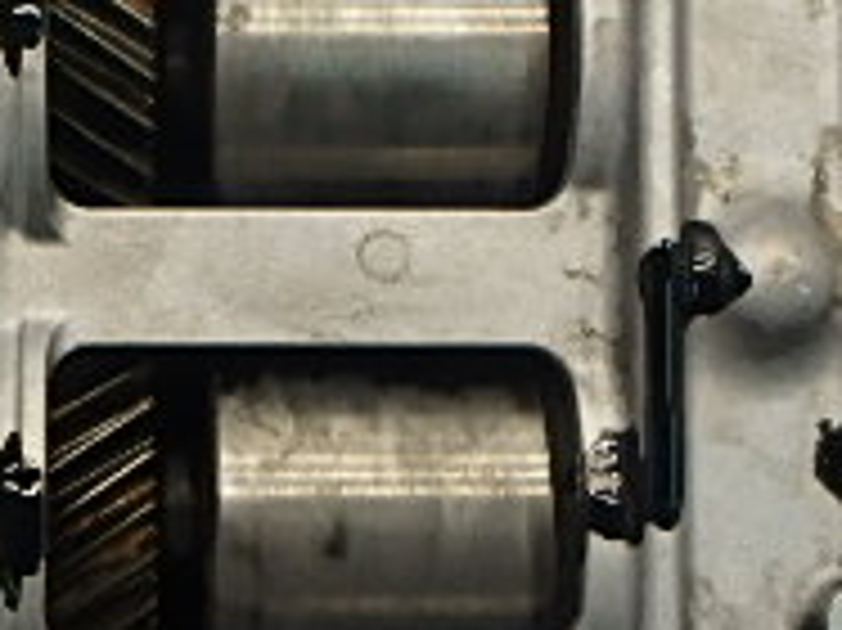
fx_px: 1750
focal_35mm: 72
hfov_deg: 26.4
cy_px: 324
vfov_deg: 20.4
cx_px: 131
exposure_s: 1/50
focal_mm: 3.7
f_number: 3.5
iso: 200
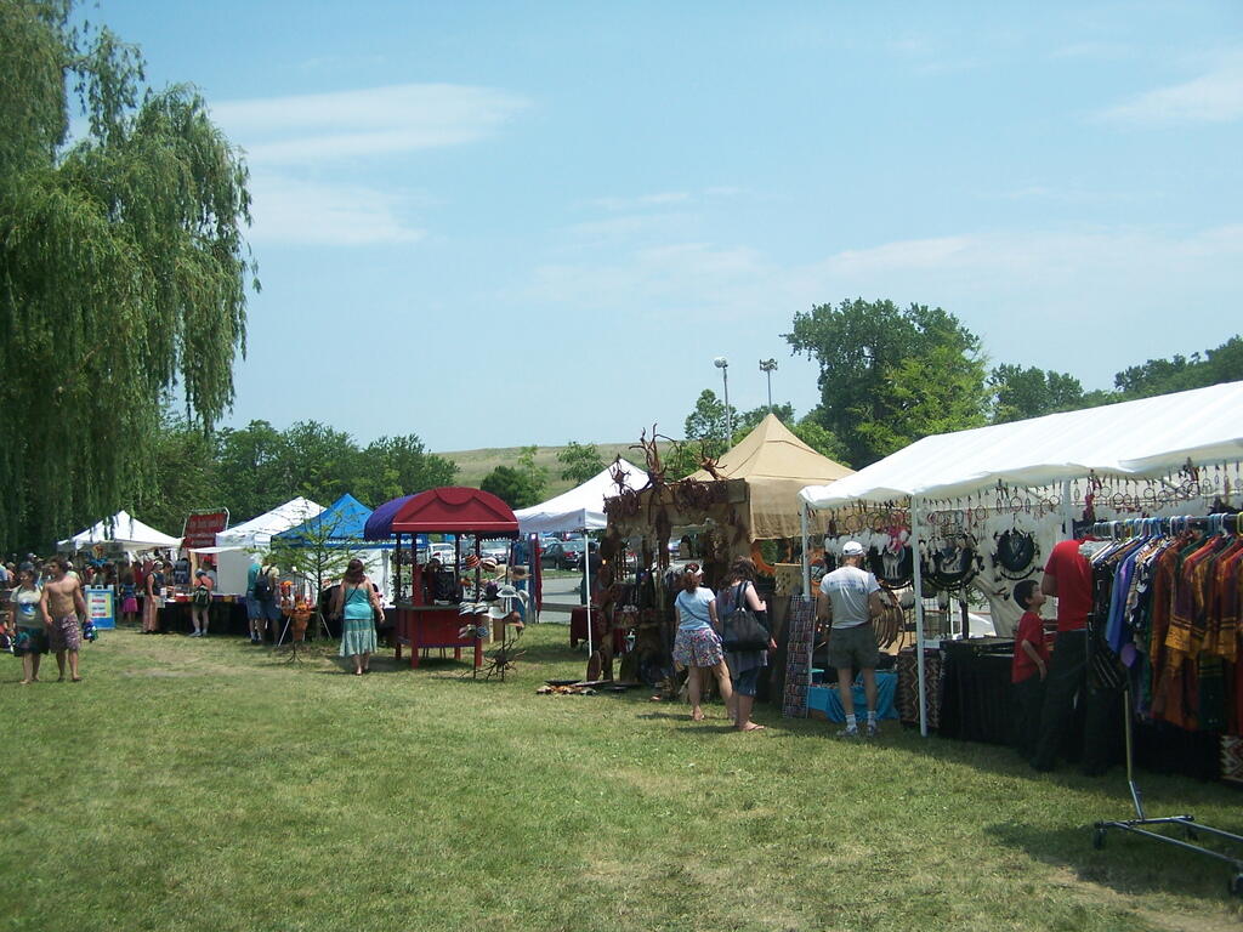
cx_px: 622
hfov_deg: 49.0
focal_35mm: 38
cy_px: 466
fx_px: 1365
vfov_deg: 37.7
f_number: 2.8
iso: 80
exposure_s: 1/500
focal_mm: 6.3
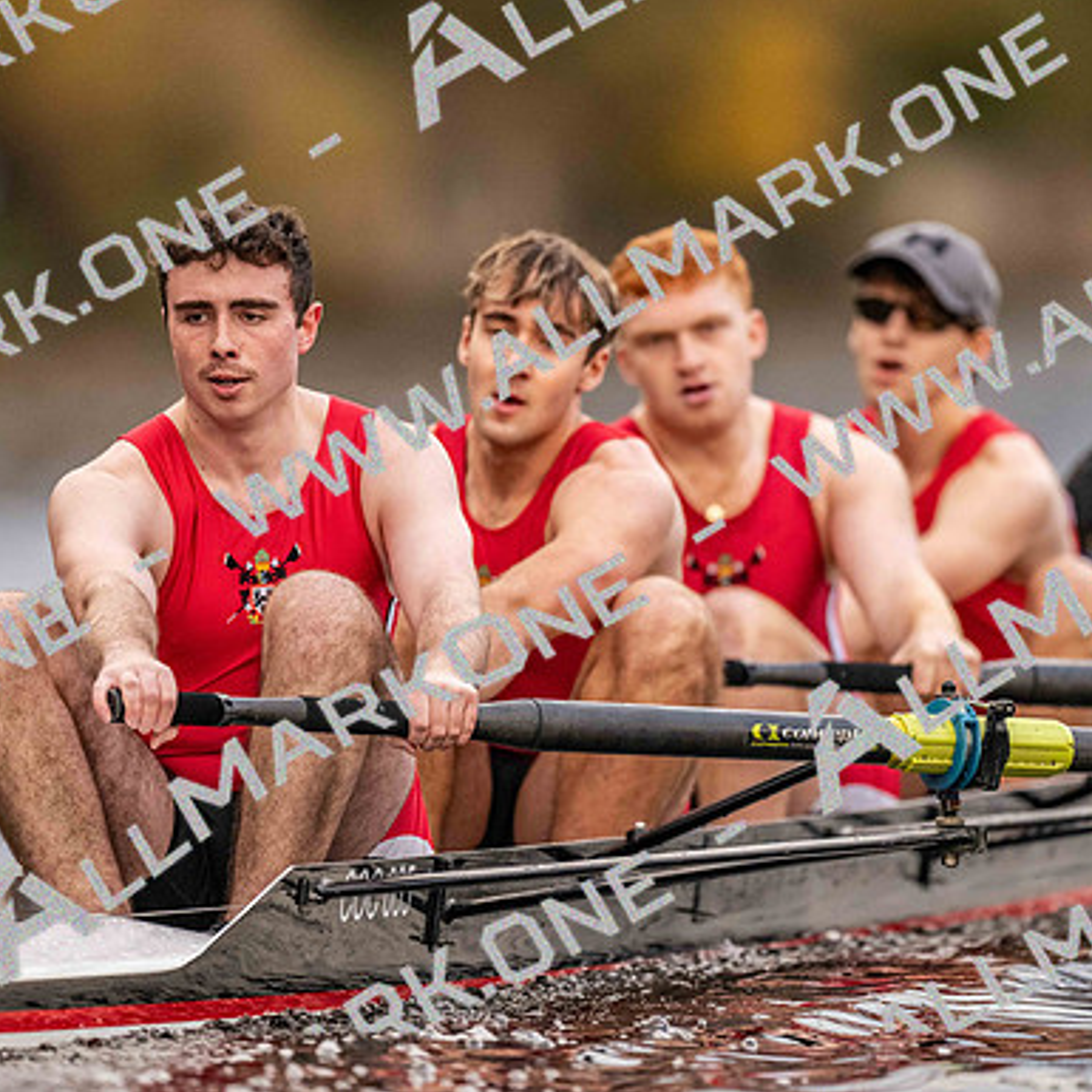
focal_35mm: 769
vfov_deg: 2.3
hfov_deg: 2.3
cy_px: 546
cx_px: 564
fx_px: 27446
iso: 3200
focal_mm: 600
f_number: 4
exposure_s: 1/2500
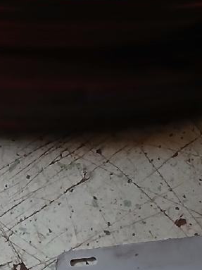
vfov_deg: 14.8
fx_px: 989
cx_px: 107
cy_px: -92
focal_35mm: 127
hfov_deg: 11.7
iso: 200
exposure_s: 1/33.3
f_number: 1.8
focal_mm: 3.98
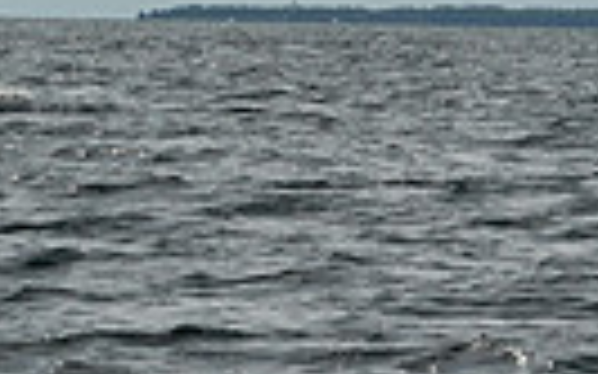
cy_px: -888
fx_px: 10116
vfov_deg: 2.1
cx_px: -70
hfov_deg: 3.4
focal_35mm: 621
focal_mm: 140
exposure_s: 1/1000
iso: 320
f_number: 14
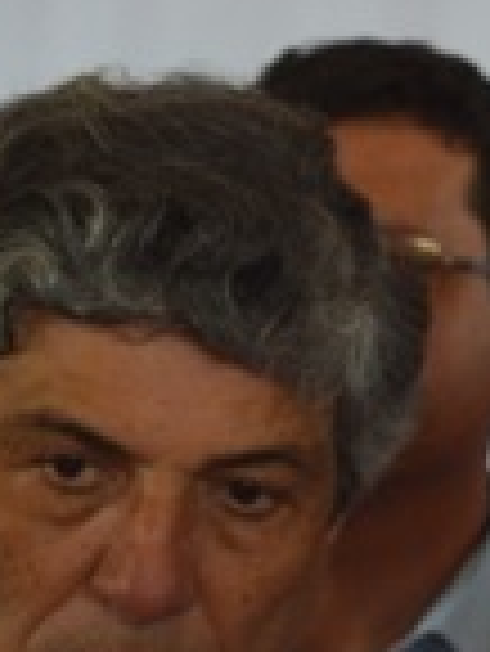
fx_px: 6807
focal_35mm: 361
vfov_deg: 5.5
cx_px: 1277
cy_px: 166
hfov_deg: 4.0
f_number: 5.6
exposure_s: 1/125
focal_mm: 55
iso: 320
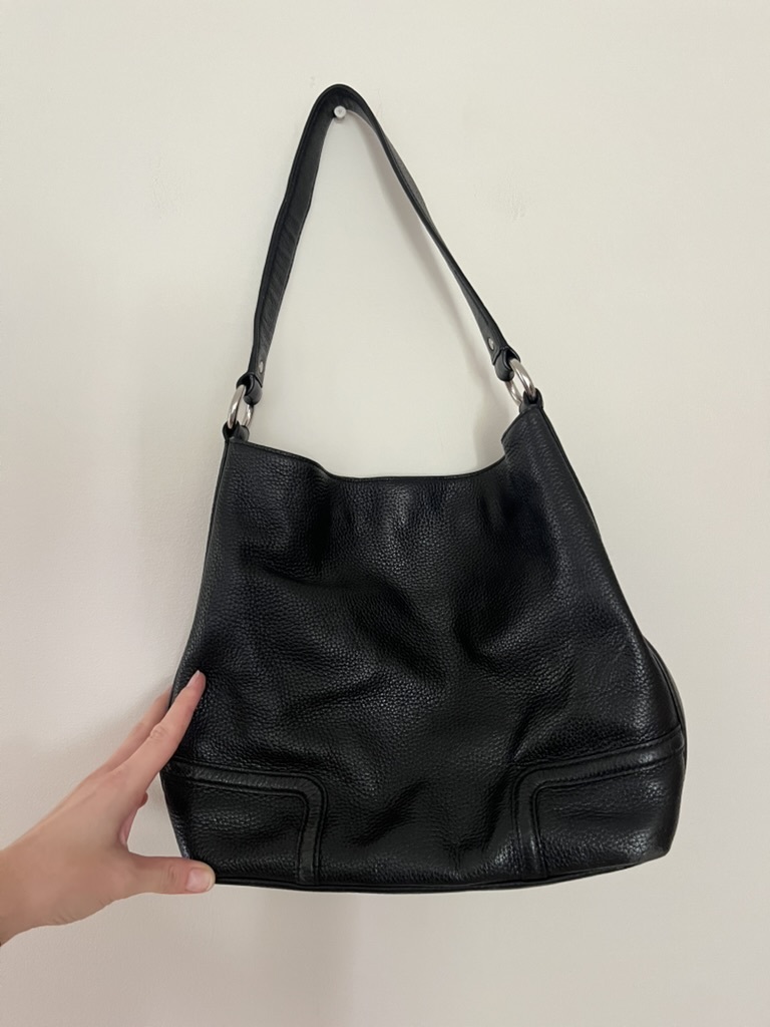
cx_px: 385
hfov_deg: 53.1
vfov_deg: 67.3
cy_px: 514
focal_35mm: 26
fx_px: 771
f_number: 1.6
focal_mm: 5.1
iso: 400
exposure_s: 1/60
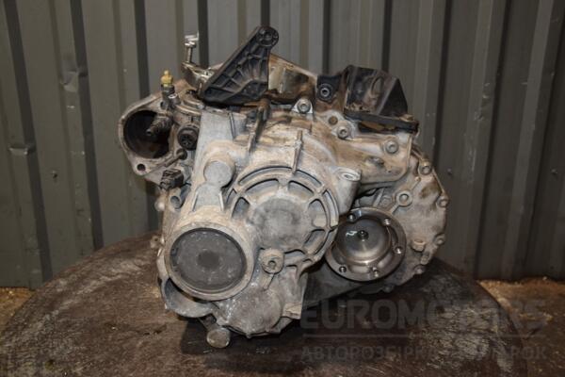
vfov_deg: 40.0
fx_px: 518
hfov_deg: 57.2
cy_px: 188
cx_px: 282
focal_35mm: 33
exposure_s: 1/60
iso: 800
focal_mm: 22
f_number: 5
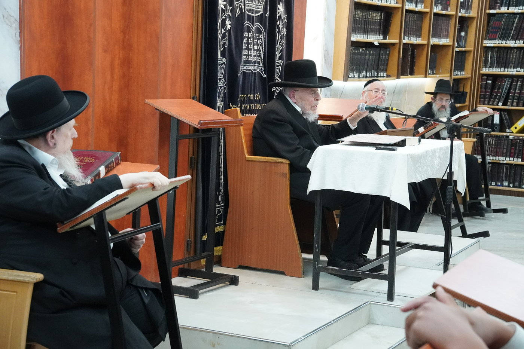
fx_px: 1091
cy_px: 174
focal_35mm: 75
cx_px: 262
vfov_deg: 18.2
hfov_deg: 27.0
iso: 5000
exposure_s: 1/250
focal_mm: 50
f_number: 6.3
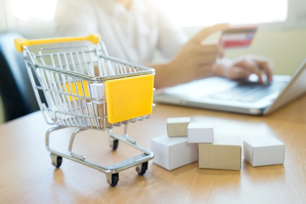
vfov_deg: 37.9
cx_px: 153
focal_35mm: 35
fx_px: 298
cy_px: 102
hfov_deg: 54.4
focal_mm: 23.3
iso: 320
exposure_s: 1/60
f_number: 3.6
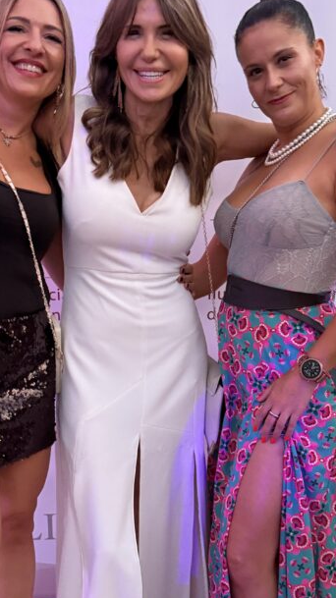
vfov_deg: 46.0
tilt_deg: -13.8
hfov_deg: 27.1
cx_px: 155
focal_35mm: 44
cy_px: 374
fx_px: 698
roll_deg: +0.8
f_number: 1.78
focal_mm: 6.76
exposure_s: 1/25
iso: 800
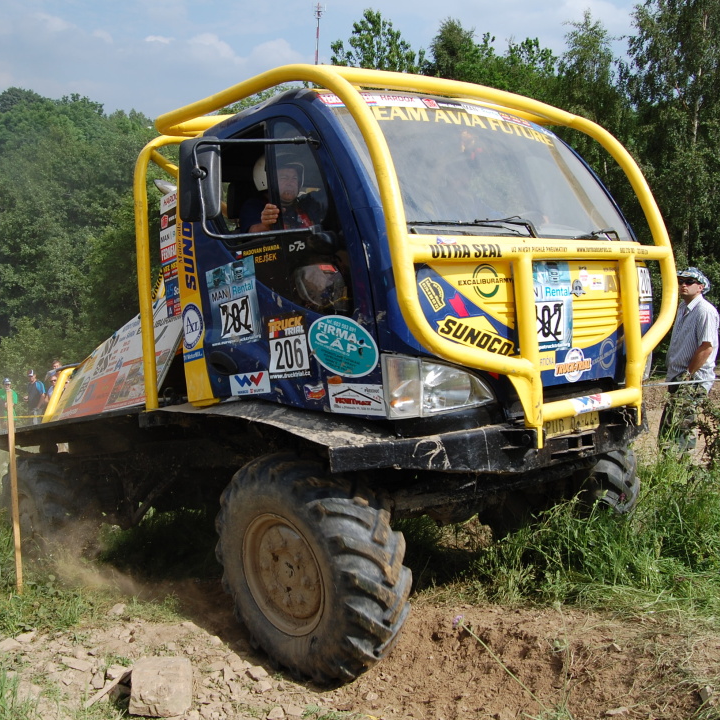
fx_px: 824
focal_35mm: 35
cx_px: 295
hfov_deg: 47.0
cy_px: 358
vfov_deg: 47.2
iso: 200
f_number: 8
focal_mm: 18
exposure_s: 1/640
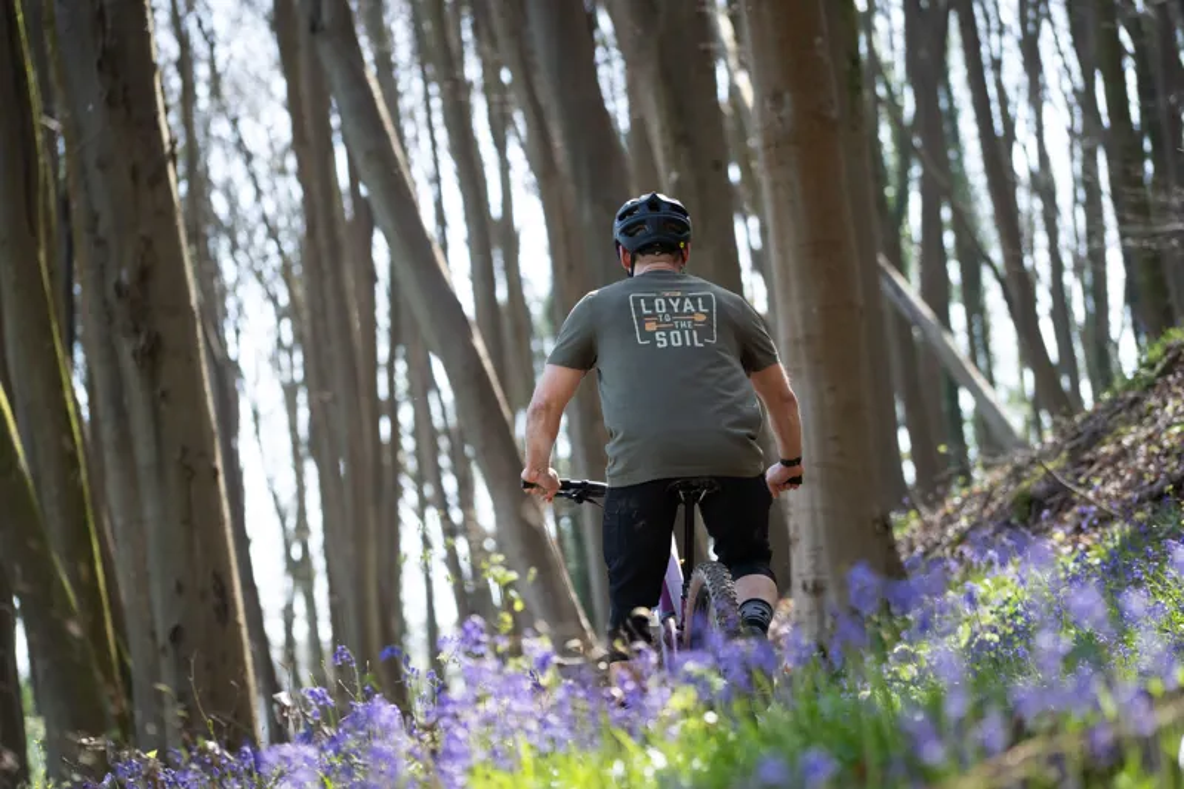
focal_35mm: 141
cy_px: 394
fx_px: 4636
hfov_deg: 14.6
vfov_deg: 9.7
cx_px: 592
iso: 1600
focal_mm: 141
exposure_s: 1/1250
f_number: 4
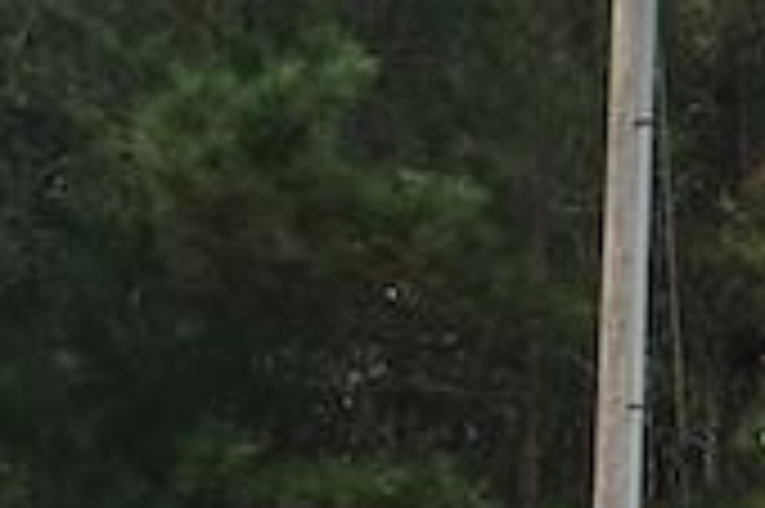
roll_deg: -1.7
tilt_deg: +14.0
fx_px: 3015
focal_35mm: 142
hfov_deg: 14.0
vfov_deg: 9.6
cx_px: 968
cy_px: 337
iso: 25
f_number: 2.2
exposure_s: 1/986
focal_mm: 4.15
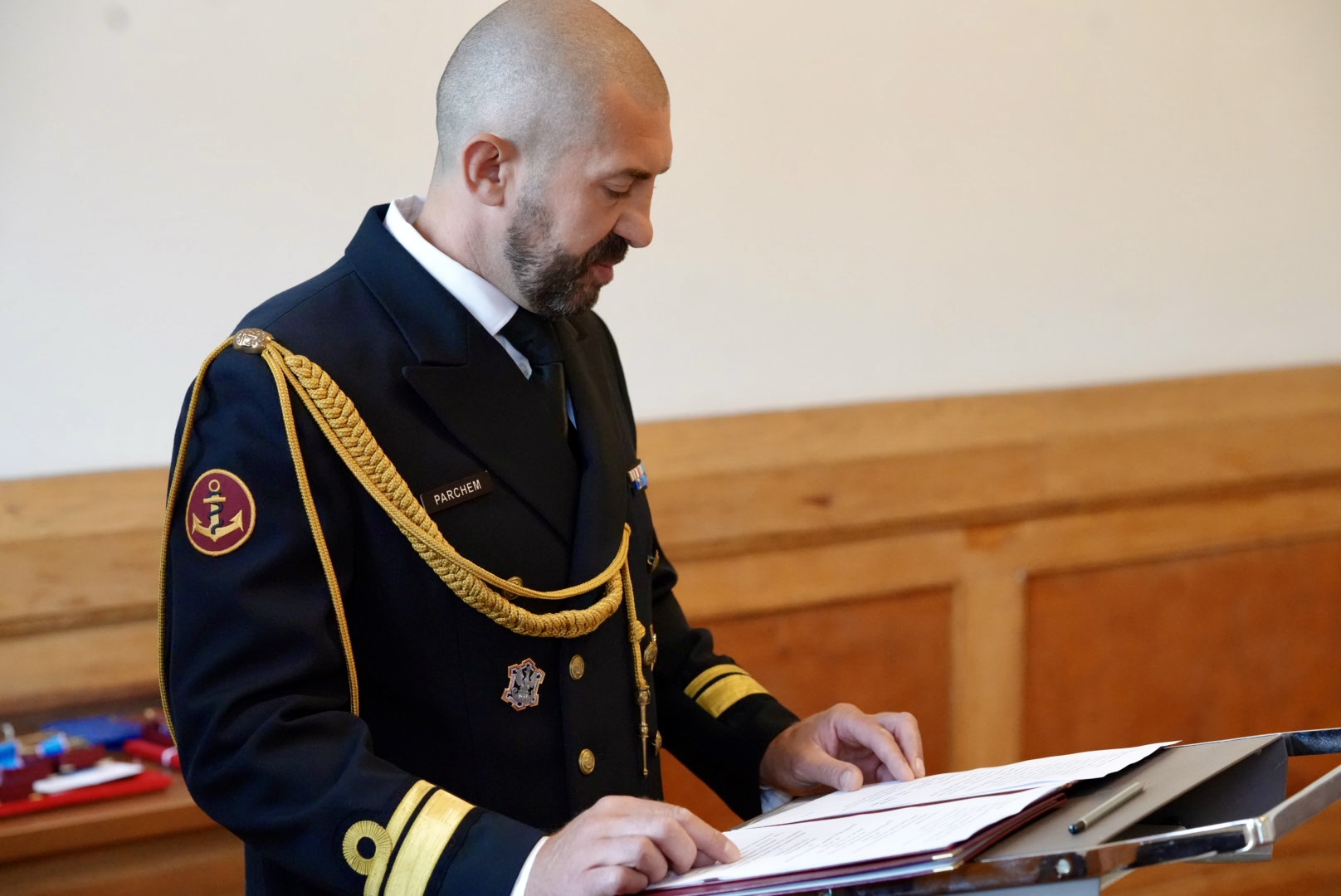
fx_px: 3168
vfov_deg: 16.1
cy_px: 448
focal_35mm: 85
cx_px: 670
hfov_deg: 23.9
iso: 10000
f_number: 4
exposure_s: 1/160
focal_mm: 85
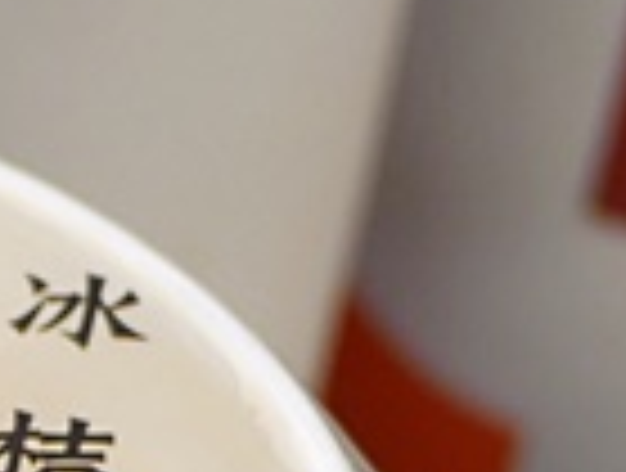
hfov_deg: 9.4
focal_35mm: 201
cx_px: -468
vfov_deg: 7.2
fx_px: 3644
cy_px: 897
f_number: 2.5
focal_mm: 14
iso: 200
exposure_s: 1/60
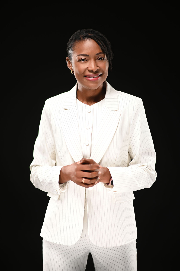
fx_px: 637
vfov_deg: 23.9
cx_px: 90
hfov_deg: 16.1
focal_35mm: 85
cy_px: 136
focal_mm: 85
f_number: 2
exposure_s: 1/200
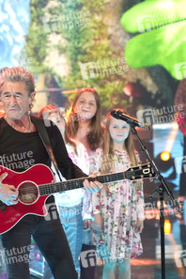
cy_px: 139
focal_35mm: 217
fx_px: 1682
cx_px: 79
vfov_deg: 9.5
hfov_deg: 6.3
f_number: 5.6
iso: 3200
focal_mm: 143
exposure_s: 1/160
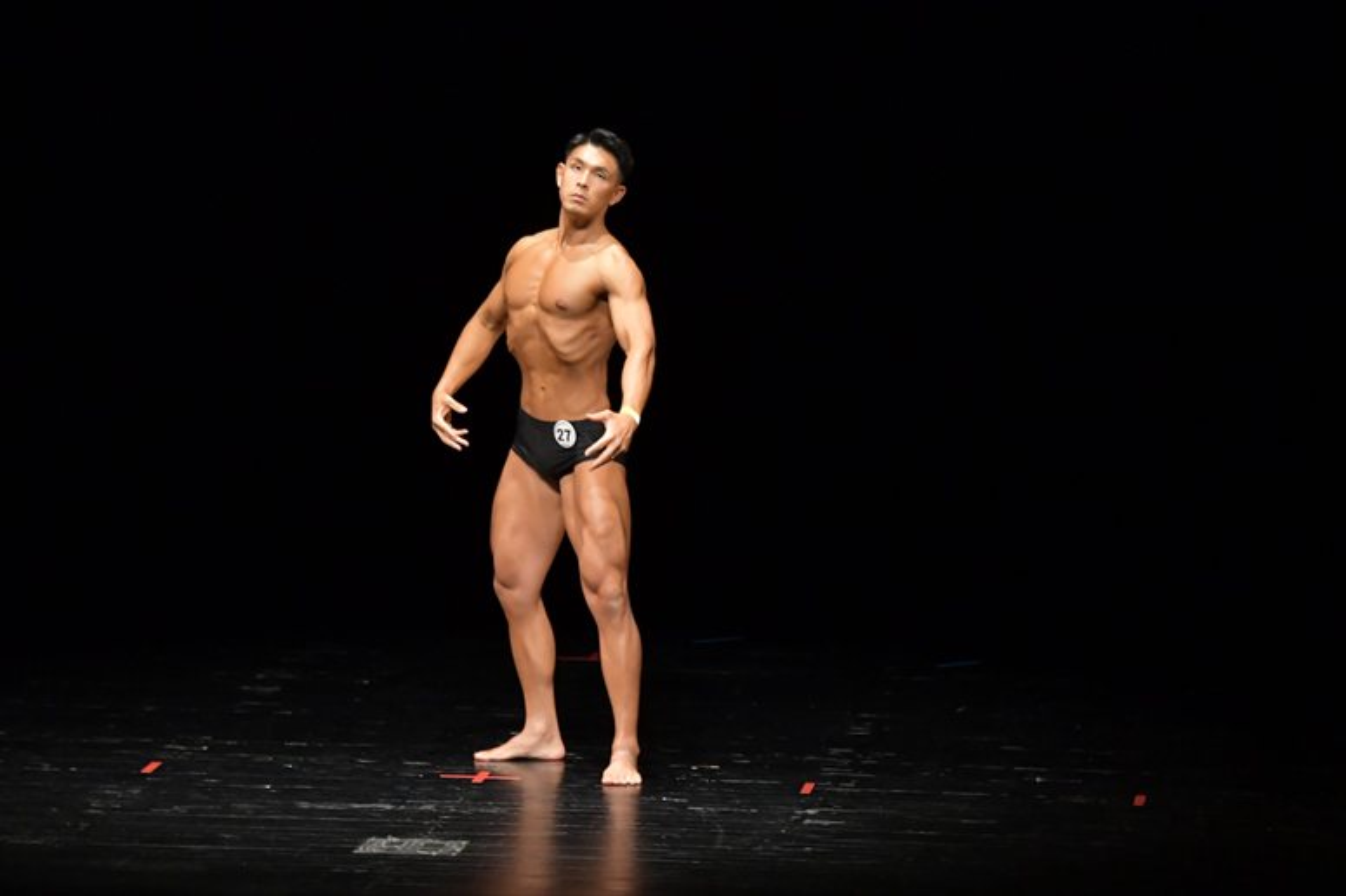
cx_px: 673
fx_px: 8409
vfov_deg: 6.1
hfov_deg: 9.2
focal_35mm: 225
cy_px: 448
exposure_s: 1/400
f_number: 5.6
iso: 4000
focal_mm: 150
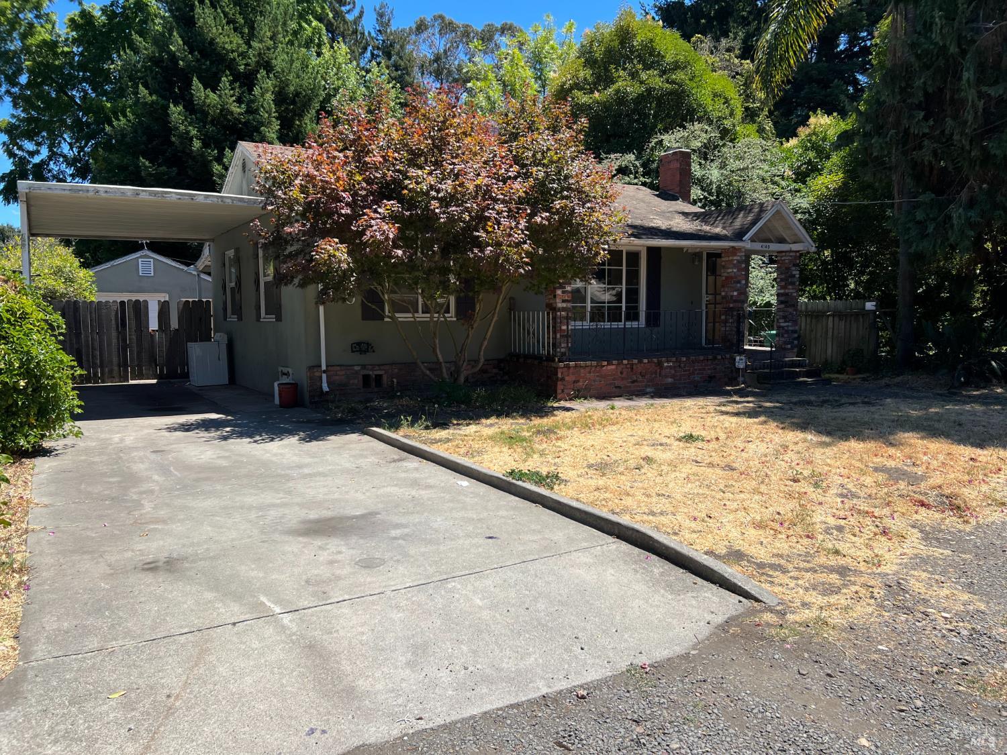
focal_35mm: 26
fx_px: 756
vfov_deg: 53.1
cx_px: 504
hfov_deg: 67.3
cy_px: 378
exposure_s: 1/3571
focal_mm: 5.7
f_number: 1.5
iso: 50
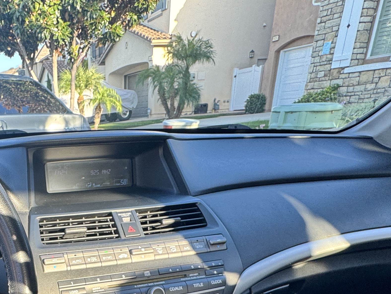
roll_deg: +4.3
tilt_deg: -30.0
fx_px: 407
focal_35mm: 36
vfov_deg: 32.7
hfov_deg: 47.7
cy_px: 353
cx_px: 63
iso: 80
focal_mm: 2.22
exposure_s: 1/99
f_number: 2.2
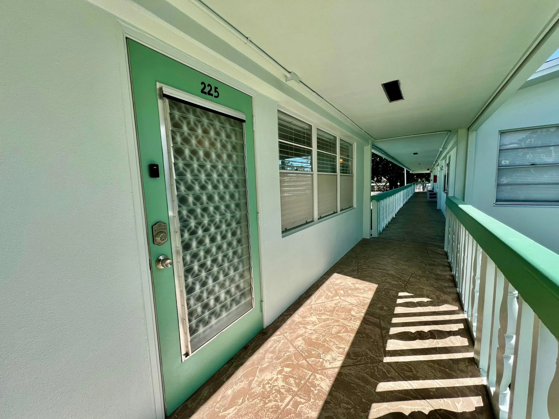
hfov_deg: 106.2
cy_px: 210
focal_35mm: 13
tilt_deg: -5.2
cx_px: 280
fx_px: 210
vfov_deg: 89.9
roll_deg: +2.2
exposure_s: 1/649
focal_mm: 1.57
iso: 32
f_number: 1.8
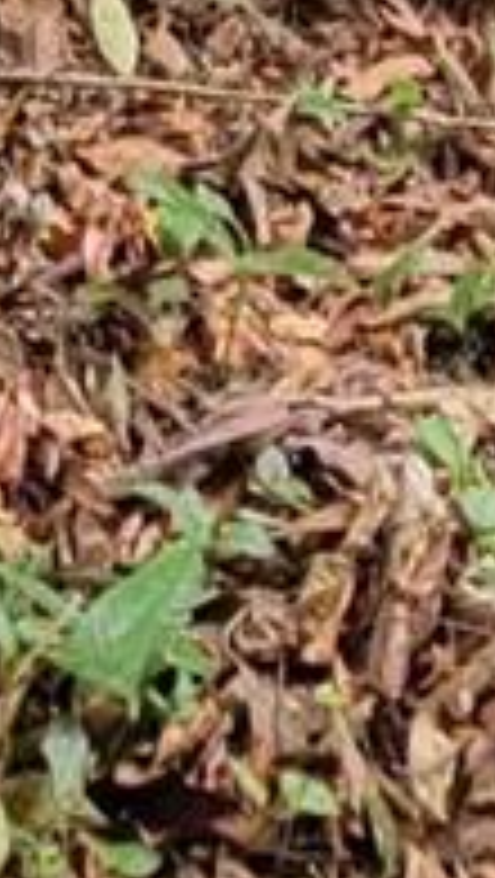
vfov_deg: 7.8
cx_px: 90
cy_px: -2391
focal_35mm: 206
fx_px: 4796
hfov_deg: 5.9
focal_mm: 6.7
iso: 250
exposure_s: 1/120
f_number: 1.8
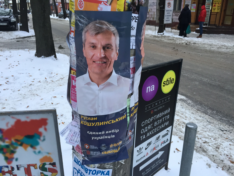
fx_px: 196
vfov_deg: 48.2
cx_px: 117
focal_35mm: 29
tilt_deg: -20.1
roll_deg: +0.4
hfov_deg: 61.7
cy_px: 88
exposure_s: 1/33
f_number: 2.2
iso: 40
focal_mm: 4.15
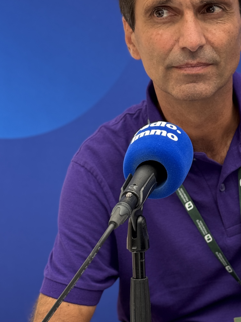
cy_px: 198
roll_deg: +0.8
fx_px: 891
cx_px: 206
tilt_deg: -8.9
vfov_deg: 20.4
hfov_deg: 15.3
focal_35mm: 96
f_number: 1.78
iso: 64
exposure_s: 1/328
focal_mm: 6.76
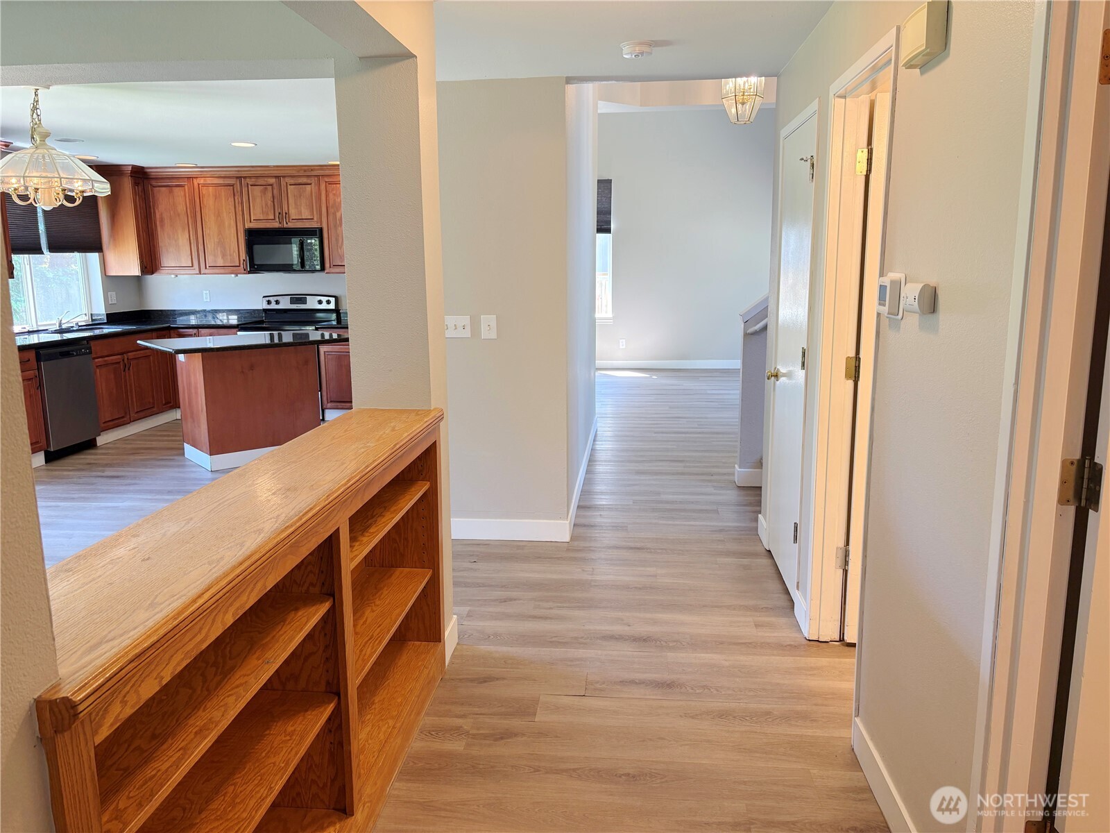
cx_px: 555
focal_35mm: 26
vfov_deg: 53.1
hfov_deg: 67.3
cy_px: 416
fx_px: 834
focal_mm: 5.96
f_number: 1.6
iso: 80
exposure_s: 1/60
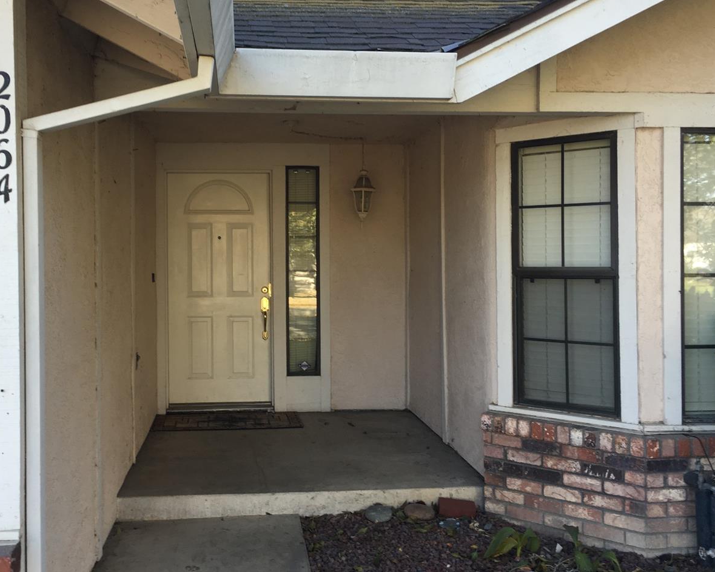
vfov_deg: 41.1
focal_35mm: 36
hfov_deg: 50.1
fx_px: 762
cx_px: 303
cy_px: 263
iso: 25
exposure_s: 1/120
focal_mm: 4.15
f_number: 2.2
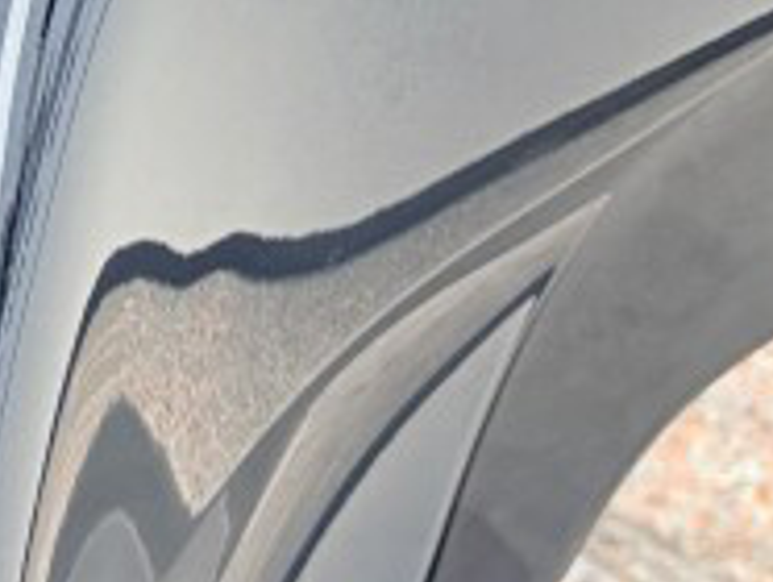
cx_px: -821
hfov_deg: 11.7
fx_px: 3332
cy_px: -4
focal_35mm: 149
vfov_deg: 9.9
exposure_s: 1/156
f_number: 1.6
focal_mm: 5.96
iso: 125
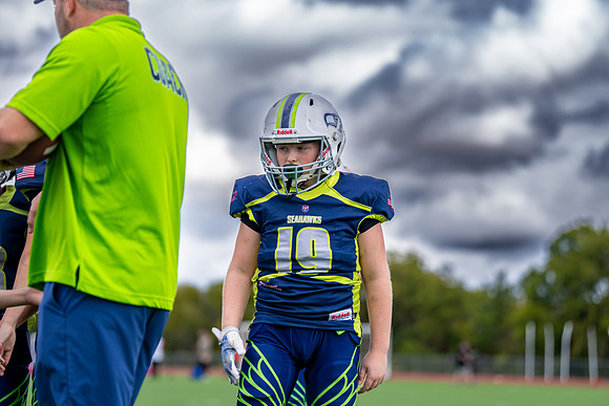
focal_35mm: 122
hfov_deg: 16.8
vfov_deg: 11.2
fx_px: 2065
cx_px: 284
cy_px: 199
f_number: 2.8
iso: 320
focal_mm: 114
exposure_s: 1/2500
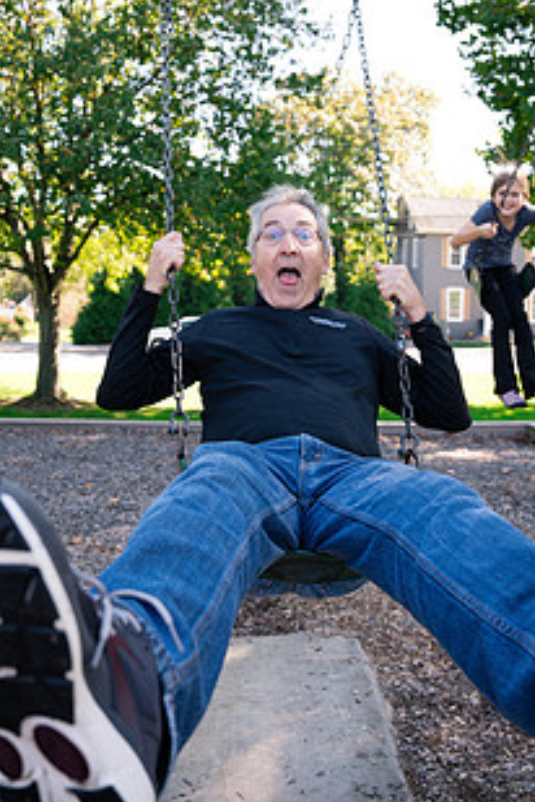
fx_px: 780
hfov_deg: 37.8
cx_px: 244
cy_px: 311
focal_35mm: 35
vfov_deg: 54.0
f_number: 3.5
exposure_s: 1/1000
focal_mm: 24
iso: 800
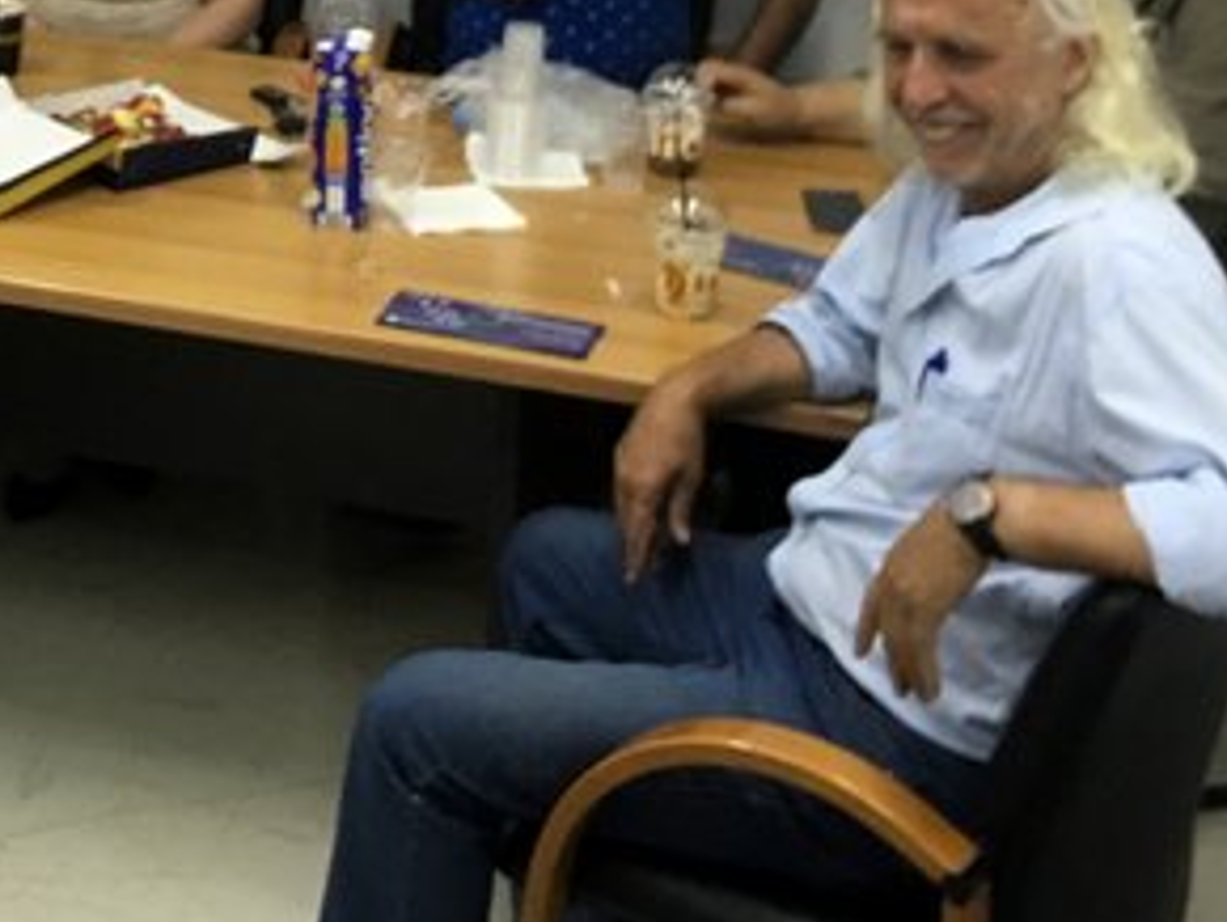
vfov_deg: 19.4
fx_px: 2554
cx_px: 216
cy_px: -156
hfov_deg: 26.4
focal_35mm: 72
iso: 125
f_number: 2.2
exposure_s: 1/33
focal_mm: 4.15
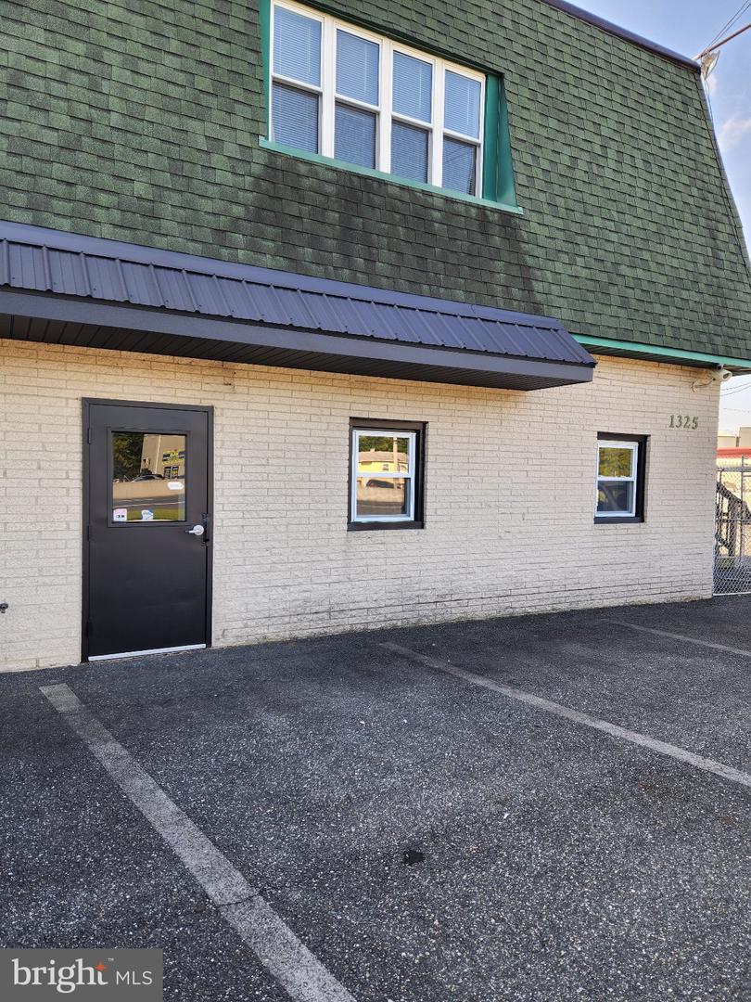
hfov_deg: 58.9
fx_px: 665
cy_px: 501
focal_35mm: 23
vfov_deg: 73.9
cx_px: 376
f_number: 1.8
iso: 25
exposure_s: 1/180
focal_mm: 5.4
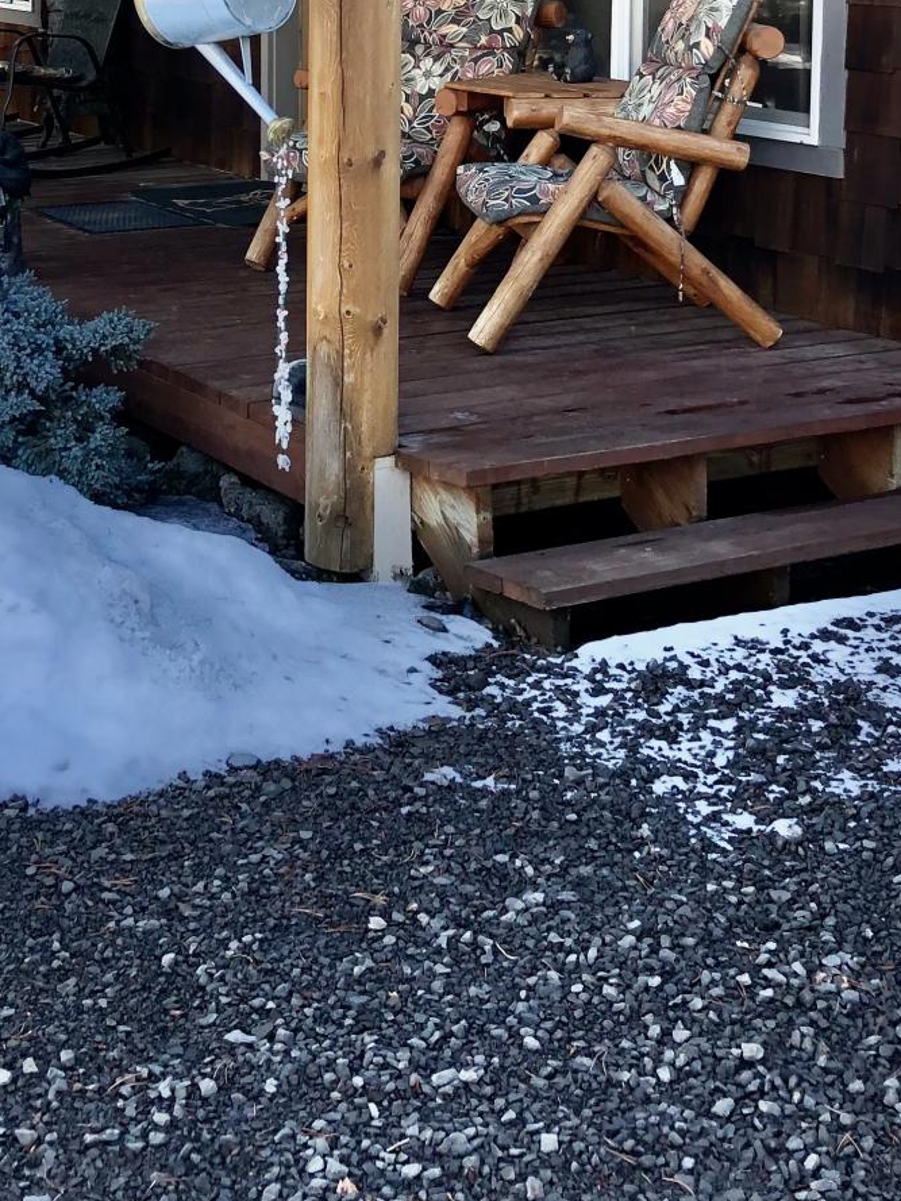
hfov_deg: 23.2
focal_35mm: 63
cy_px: 93
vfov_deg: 29.3
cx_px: 320
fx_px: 2186
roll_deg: +0.6
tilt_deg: -3.4
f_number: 1.8
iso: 40
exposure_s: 1/120
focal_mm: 4
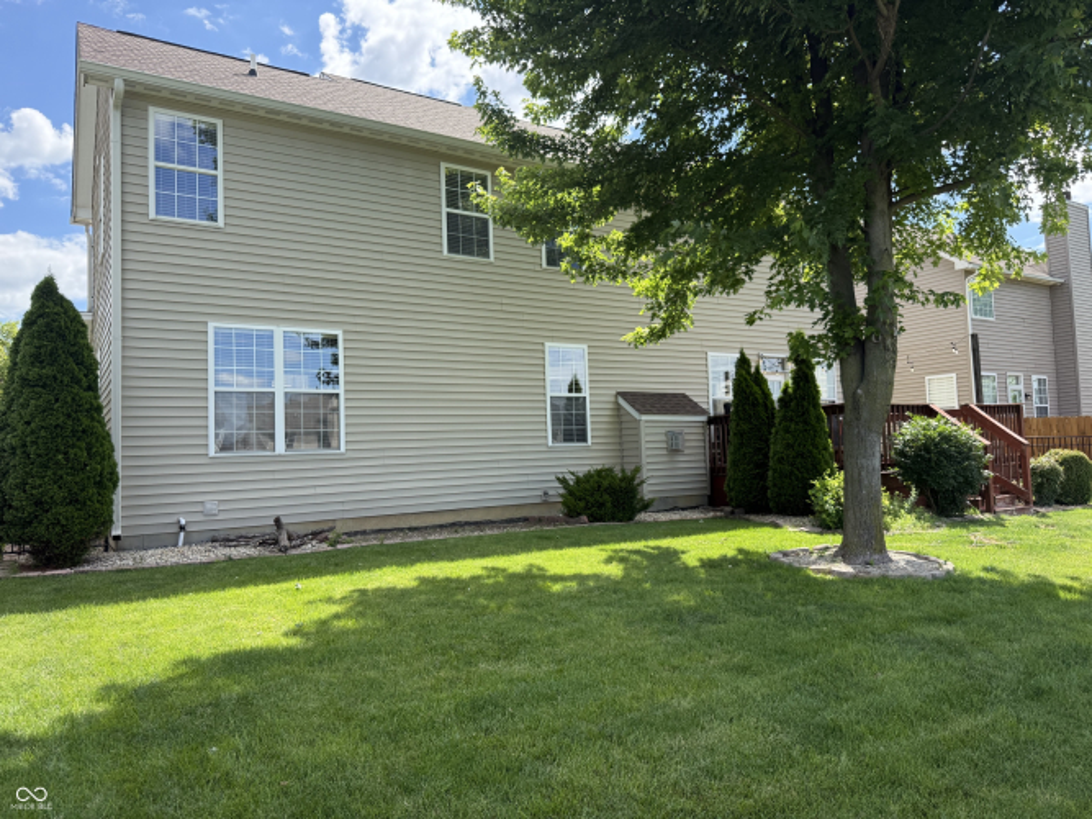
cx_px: 546
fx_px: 757
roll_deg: +2.3
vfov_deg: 56.8
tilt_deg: +3.8
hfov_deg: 71.6
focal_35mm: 24
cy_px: 410
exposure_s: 1/1770
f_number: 1.78
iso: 100
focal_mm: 6.76
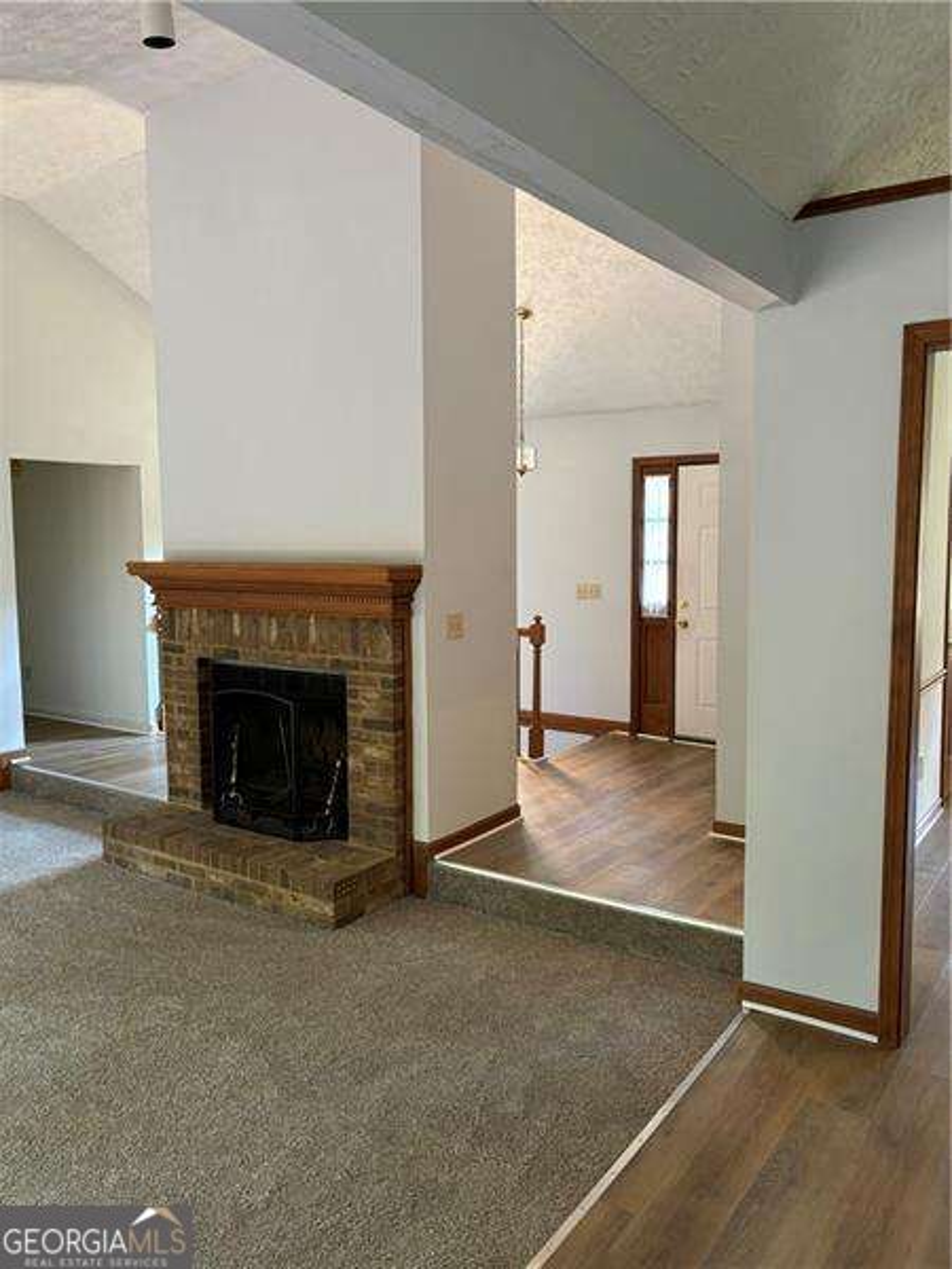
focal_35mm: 26
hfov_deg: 53.1
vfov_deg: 67.3
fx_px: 953
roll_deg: +0.0
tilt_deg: -4.9
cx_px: 476
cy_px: 634
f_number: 1.6
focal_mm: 5.96
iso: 250
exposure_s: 1/60
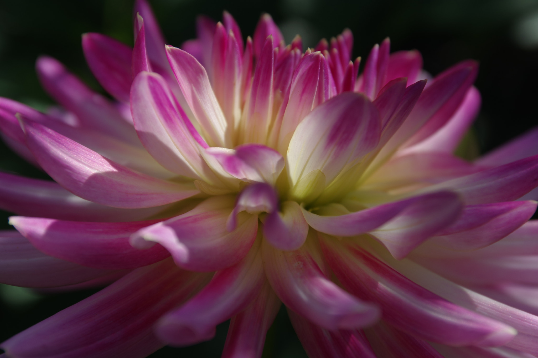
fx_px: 1896
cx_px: 269
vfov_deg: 10.8
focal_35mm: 127
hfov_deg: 16.1
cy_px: 179
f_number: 8
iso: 200
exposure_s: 1/800
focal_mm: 85
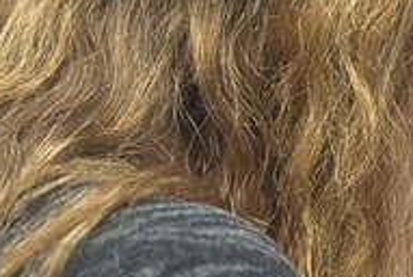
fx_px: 3068
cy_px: 431
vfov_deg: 5.1
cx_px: 707
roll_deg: +0.4
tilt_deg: -11.9
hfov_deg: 7.5
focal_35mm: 267
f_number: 1.78
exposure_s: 1/60
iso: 125
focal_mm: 6.86
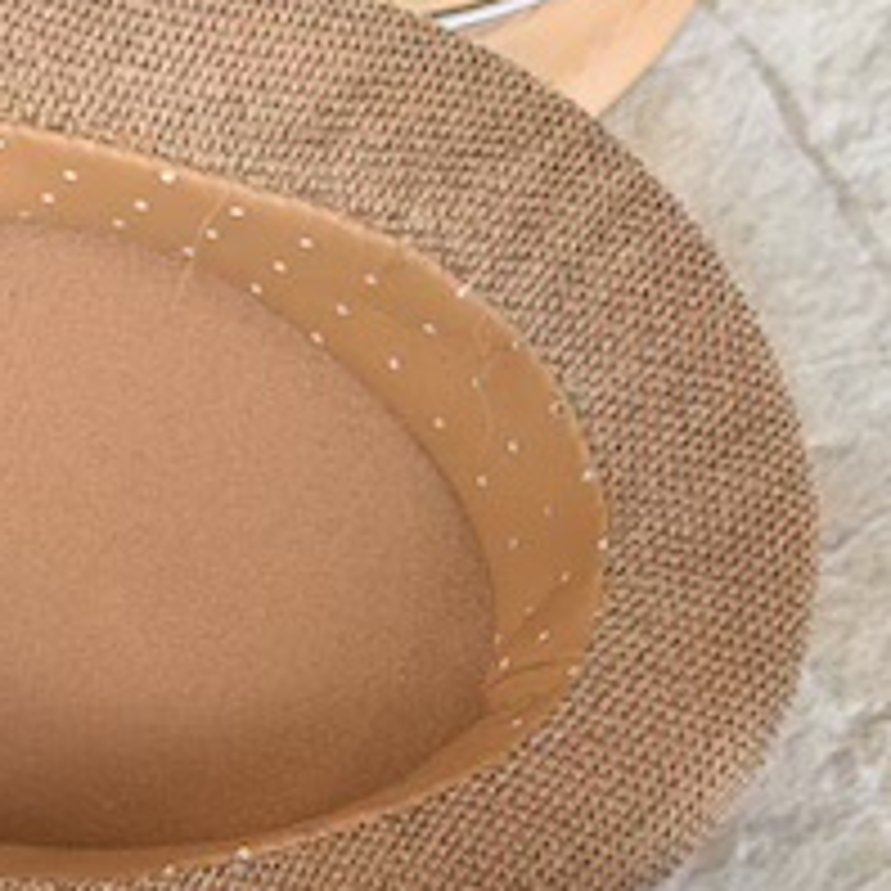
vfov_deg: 10.0
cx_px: 45
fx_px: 4980
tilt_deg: -78.3
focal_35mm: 171
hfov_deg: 10.2
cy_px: 1184
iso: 100
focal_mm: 6.76
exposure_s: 1/63
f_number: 1.78
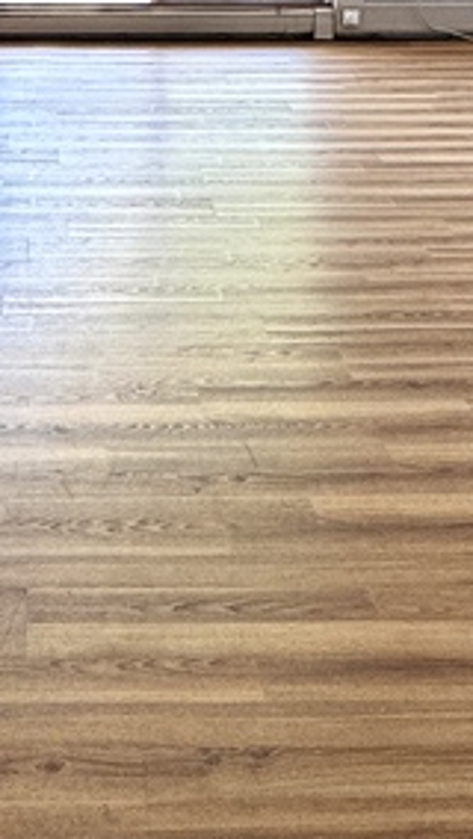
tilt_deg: -8.2
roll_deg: +0.2
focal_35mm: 58
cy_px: -38
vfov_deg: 32.5
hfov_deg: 20.4
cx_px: 56
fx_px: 1292
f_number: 2.2
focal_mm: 2.22
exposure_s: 1/120
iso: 100
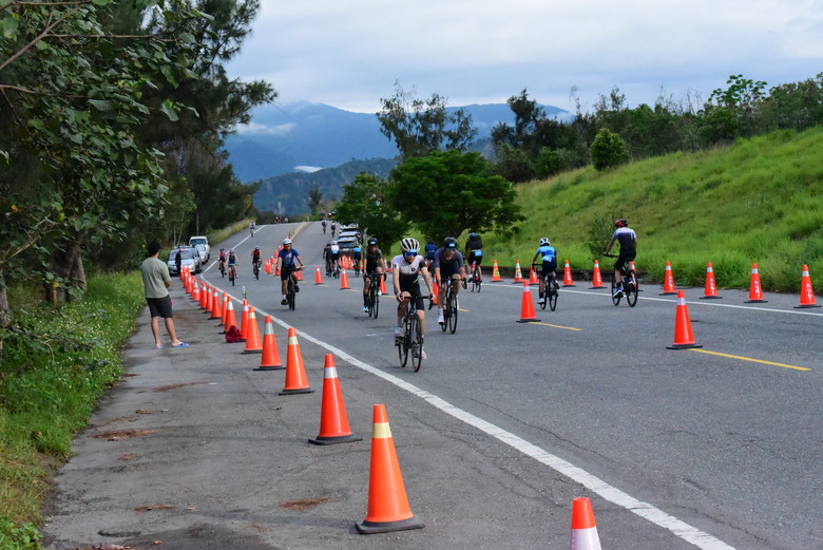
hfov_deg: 25.3
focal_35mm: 80
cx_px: 412
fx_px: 1830
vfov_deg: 17.1
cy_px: 275
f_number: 14
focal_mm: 80
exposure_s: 1/3200
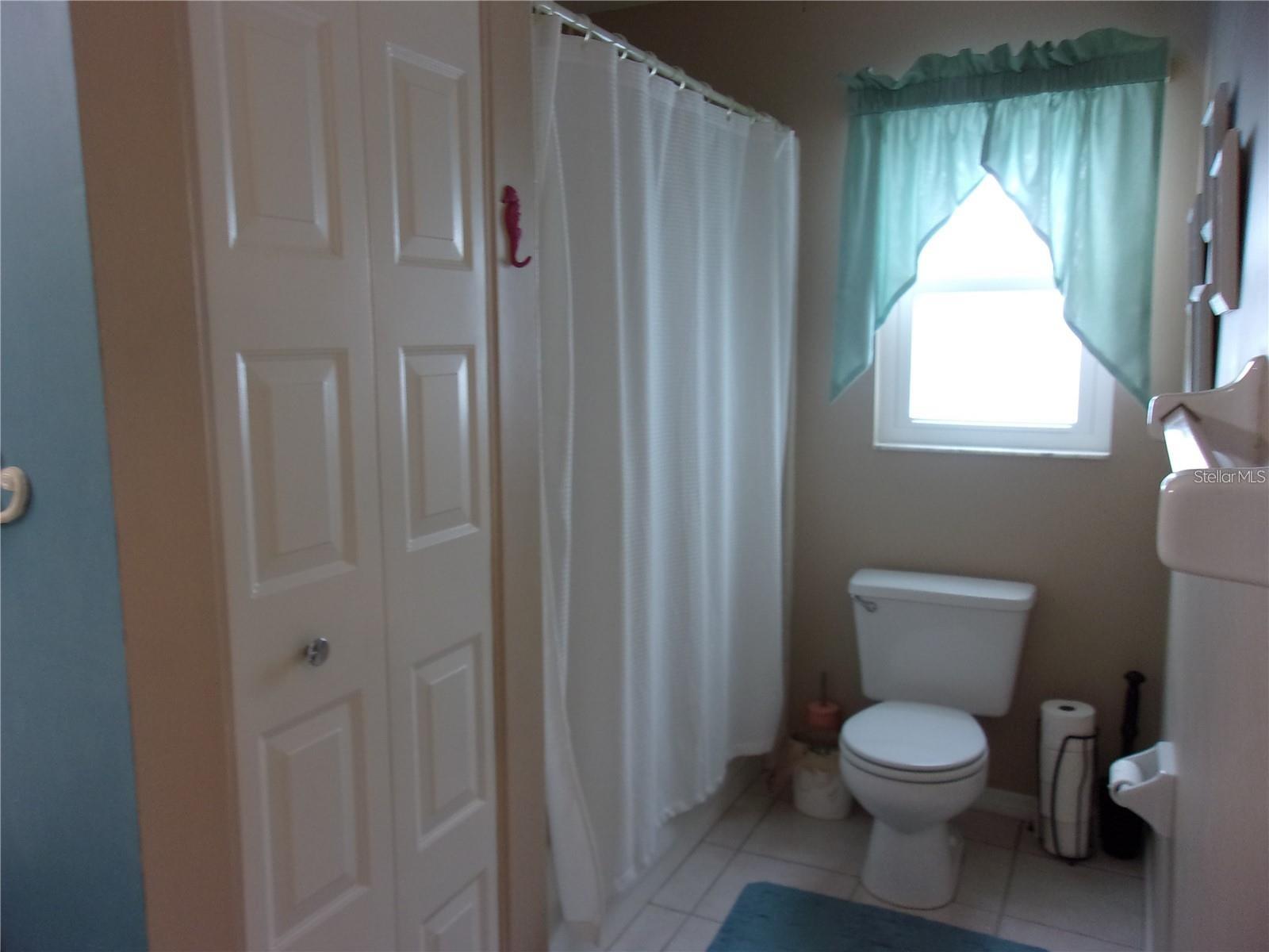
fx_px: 990
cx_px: 634
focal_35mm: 27
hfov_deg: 65.3
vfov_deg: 51.4
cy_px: 476
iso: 115
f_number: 3
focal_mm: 4.9
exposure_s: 1/34
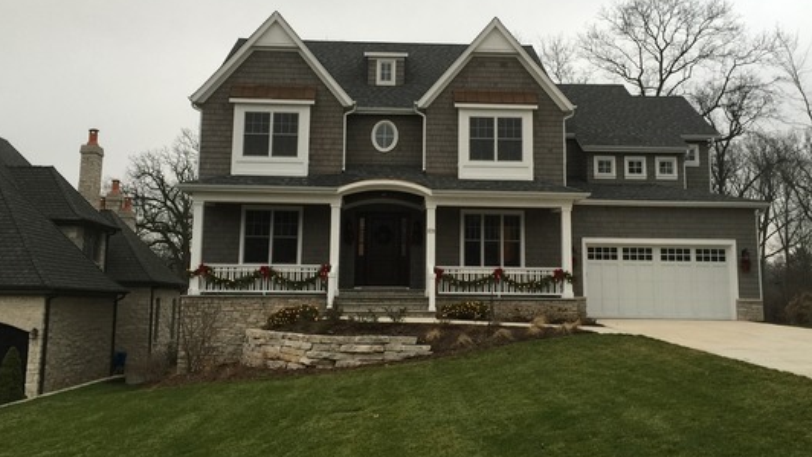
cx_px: 430
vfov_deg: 31.1
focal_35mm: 38
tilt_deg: +8.9
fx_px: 818
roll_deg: +0.0
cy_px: 174
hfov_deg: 52.8
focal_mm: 4.15
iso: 32
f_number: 2.2
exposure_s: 1/40
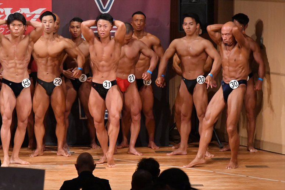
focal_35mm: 255
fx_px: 2018
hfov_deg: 8.1
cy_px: 95
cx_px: 142
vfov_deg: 5.4
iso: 11400
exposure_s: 1/400
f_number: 5.6
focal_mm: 170
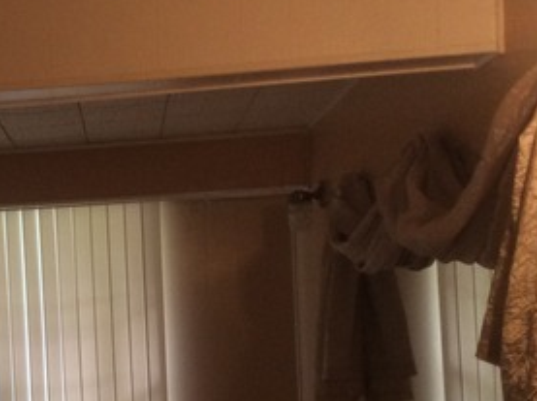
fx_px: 1146
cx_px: 12
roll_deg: +5.1
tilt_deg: -4.4
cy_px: 401
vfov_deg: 19.3
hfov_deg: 25.2
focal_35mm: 74
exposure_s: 1/24
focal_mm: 3.3
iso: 125
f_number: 2.4
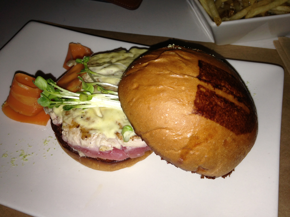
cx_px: 145
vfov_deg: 42.9
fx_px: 276
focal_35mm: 33
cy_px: 108
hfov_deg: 55.4
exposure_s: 1/81
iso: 50
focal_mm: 4.13
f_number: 2.4
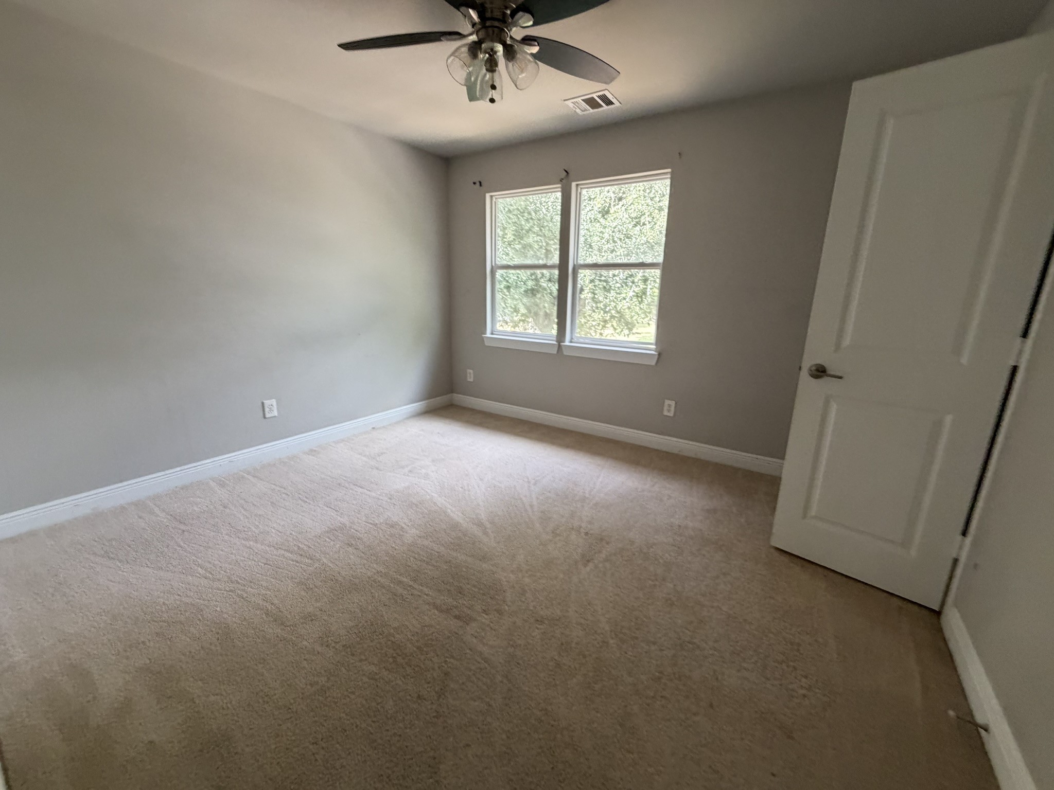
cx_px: 527
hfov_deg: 102.1
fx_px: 426
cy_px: 395
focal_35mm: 14
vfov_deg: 85.7
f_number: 2.2
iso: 320
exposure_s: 1/108
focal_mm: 2.22
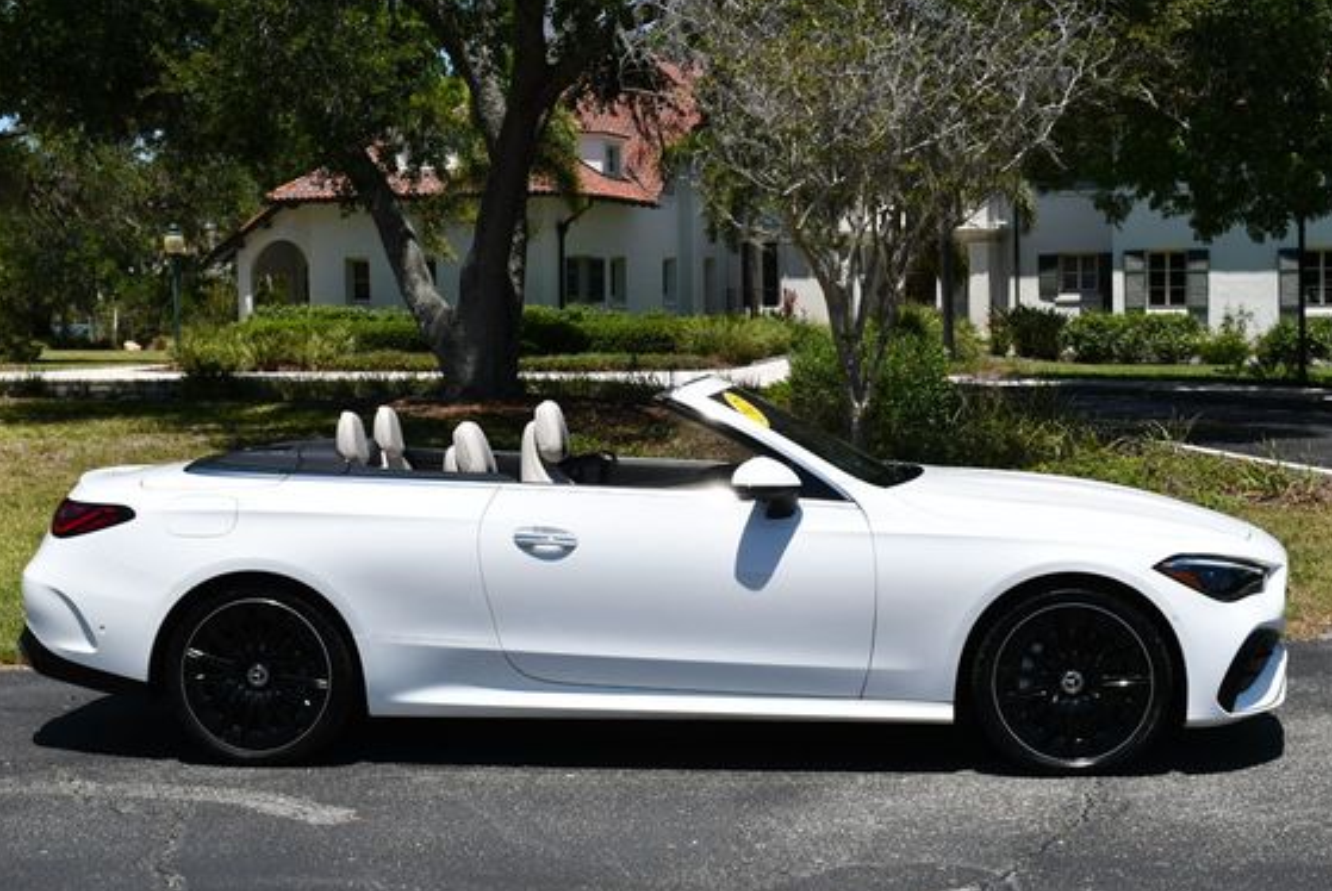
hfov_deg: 36.2
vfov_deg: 24.7
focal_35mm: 55
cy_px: 395
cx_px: 677
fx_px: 2037
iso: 100
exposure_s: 1/320
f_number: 9
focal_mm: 24
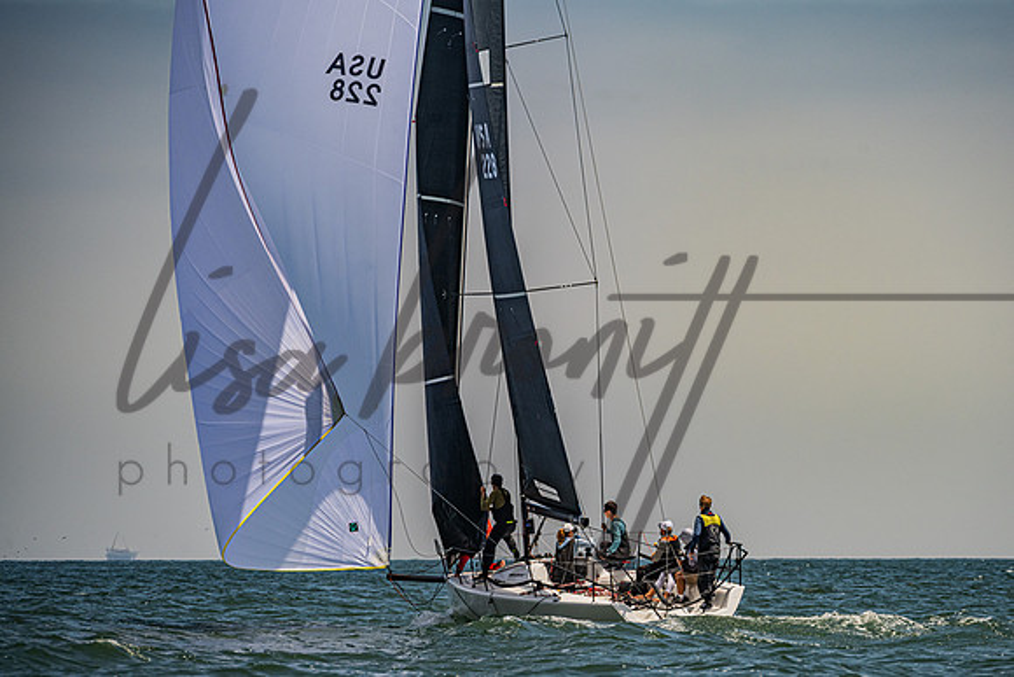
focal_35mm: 306
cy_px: 384
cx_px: 593
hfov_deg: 6.7
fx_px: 8624
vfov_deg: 4.5
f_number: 8
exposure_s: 1/3200
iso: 400
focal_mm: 260
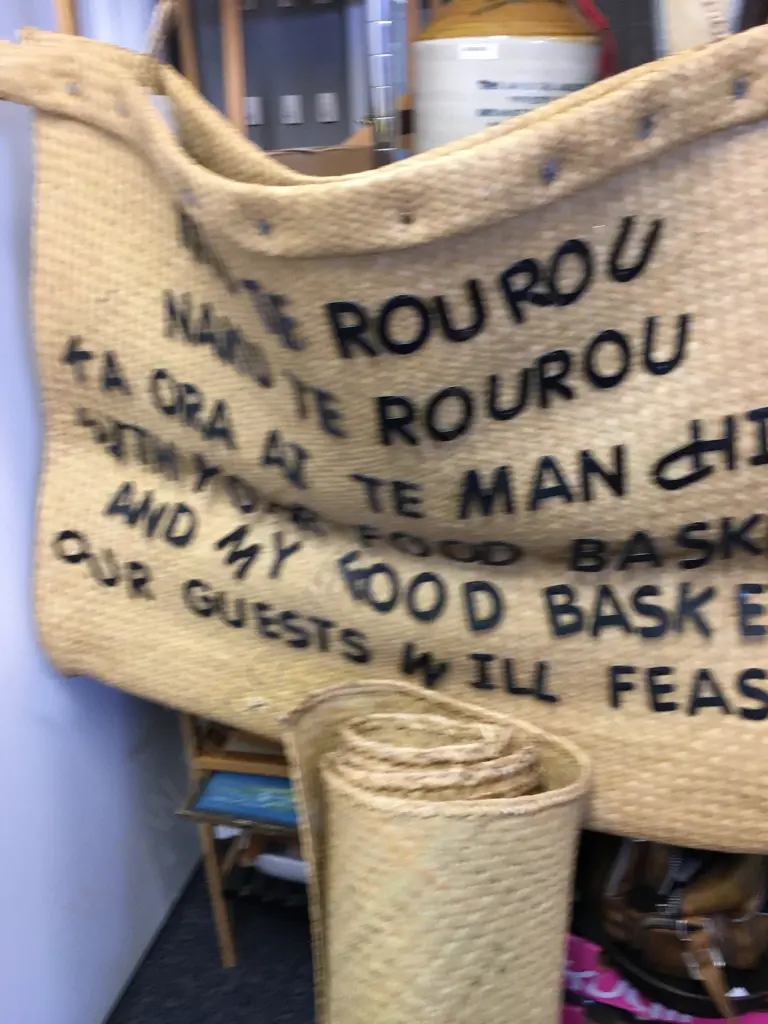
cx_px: 384
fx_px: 858
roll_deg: +2.7
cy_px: 512
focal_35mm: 29
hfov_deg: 48.2
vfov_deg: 61.7
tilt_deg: -24.3
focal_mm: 4.15
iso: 64
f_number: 2.2
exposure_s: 1/17
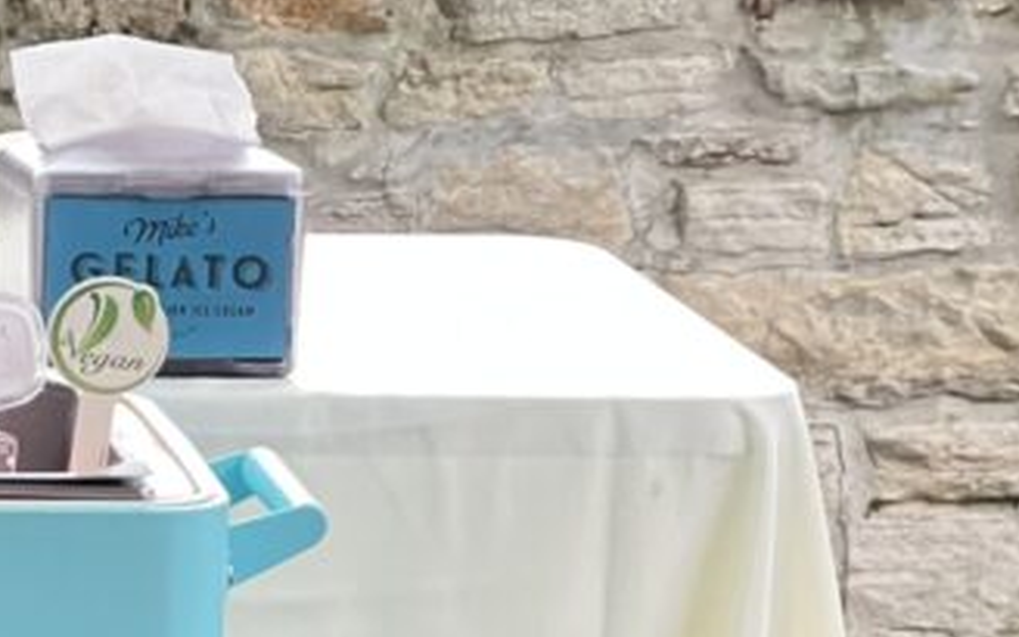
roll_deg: -0.7
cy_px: 715
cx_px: -513
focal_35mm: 255
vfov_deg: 5.1
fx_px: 7082
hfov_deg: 8.1
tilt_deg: -12.9
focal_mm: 9
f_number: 2.8
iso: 200
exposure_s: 1/40
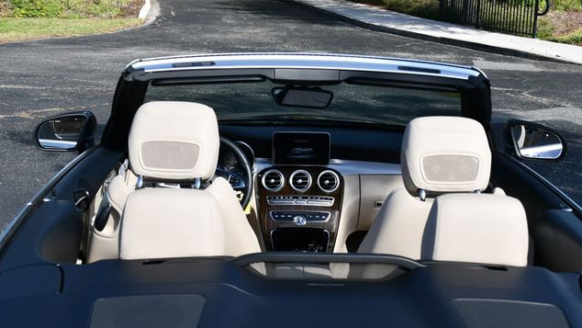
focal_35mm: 55
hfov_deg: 37.8
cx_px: 293
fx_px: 849
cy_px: 134
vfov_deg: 21.8
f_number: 8
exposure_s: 1/250
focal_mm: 26
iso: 160
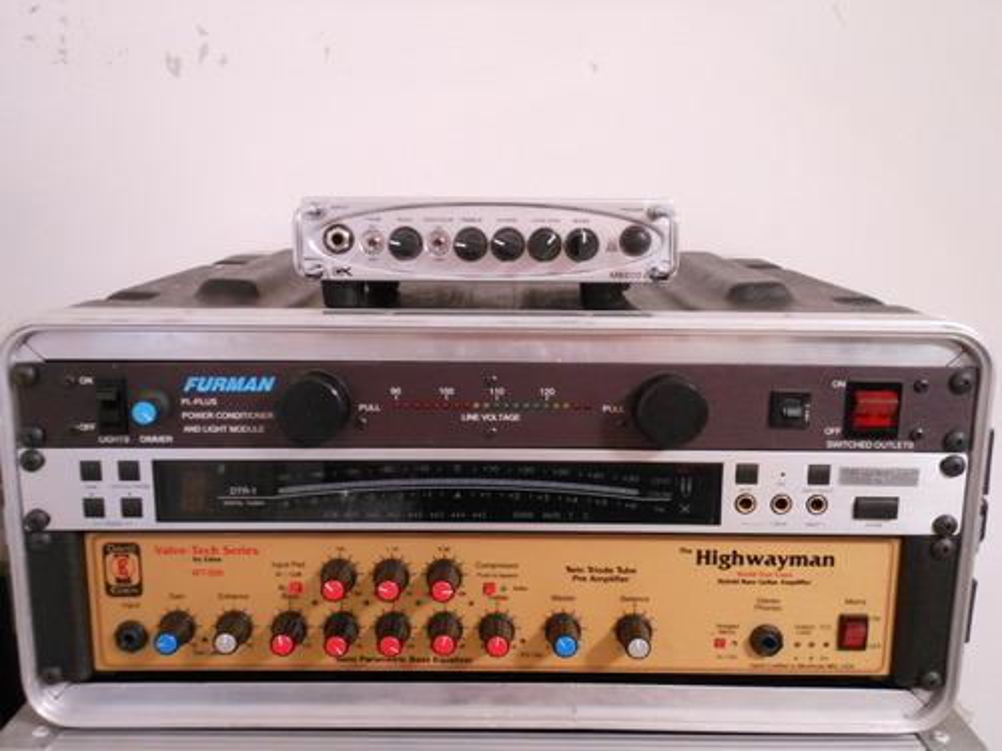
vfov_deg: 42.9
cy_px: 376
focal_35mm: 33
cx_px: 501
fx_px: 955
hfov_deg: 55.4
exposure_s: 1/4
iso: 400
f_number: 4
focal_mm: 5.9
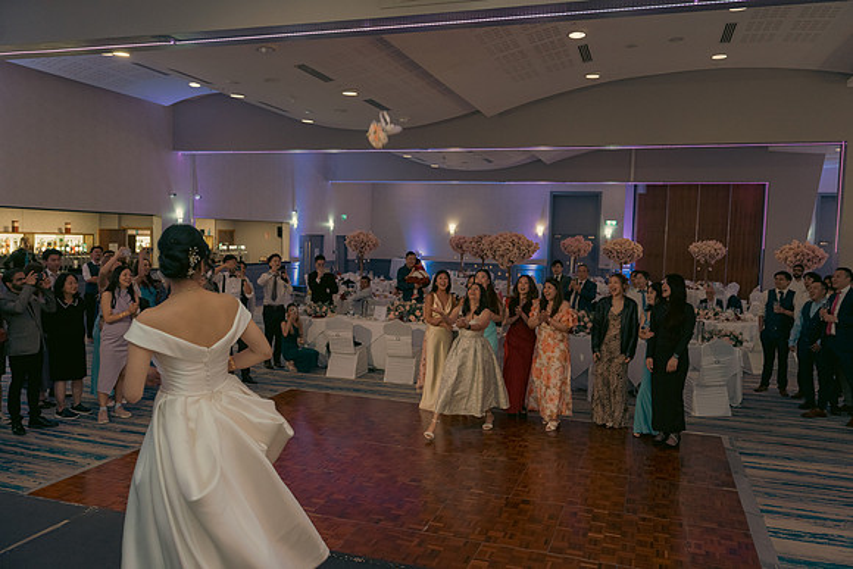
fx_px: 687
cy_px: 284
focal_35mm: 29
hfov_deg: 63.6
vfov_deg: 45.0
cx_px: 426
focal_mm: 29
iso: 2500
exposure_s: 1/160
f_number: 3.5
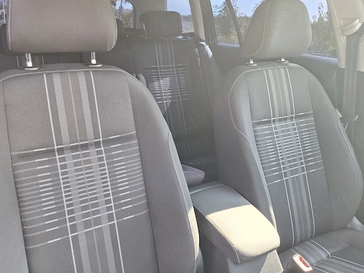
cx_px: 169
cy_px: 122
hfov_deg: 63.4
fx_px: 295
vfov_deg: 49.7
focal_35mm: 28
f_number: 1.8
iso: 40
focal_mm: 5.54
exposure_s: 1/109
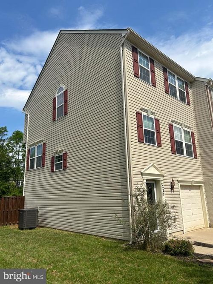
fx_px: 213
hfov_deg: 53.0
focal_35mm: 26
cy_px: 142
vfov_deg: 67.3
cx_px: 106
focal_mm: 5.7
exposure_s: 1/5882
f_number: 1.5
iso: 50
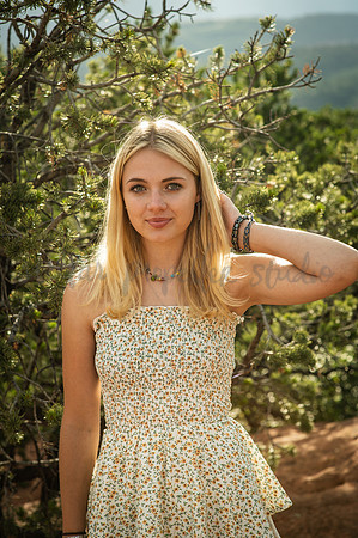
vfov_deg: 23.9
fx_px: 1271
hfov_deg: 16.0
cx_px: 179
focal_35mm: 85
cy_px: 269
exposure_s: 1/400
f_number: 4.5
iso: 200
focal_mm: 85
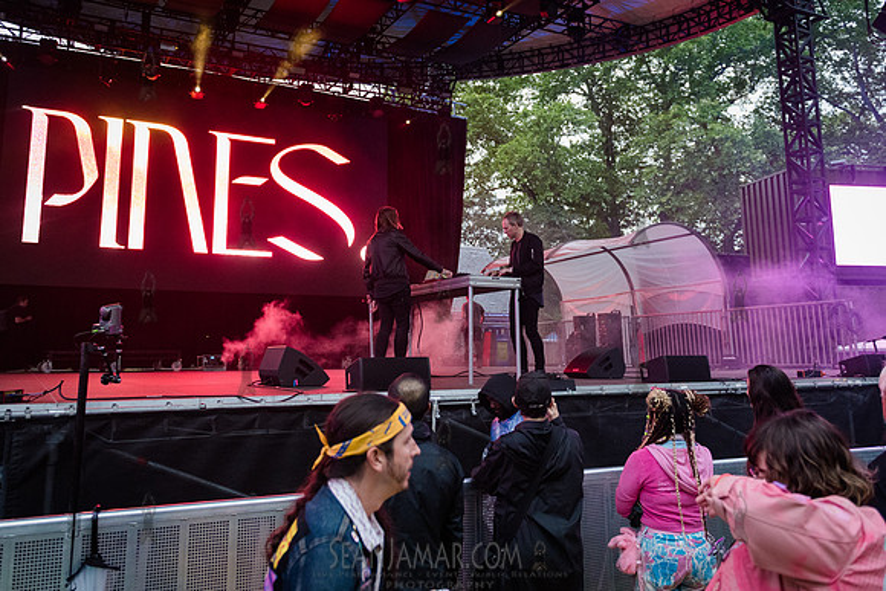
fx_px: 744
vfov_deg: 43.0
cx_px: 420
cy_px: 223
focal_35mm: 30
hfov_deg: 61.5
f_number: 2.8
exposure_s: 1/200
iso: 4000
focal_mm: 24
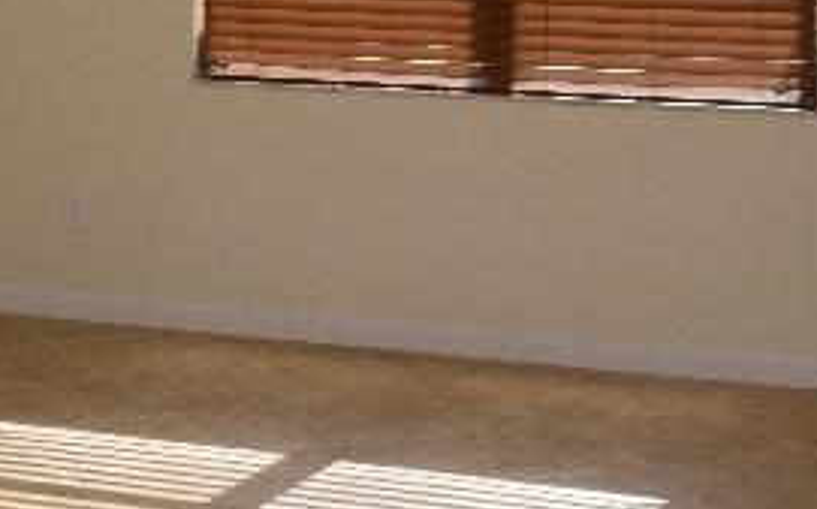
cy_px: -50
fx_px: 2314
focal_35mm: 104
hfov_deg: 19.9
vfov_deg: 12.4
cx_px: 211
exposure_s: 1/125
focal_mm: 18
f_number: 5.6
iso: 450
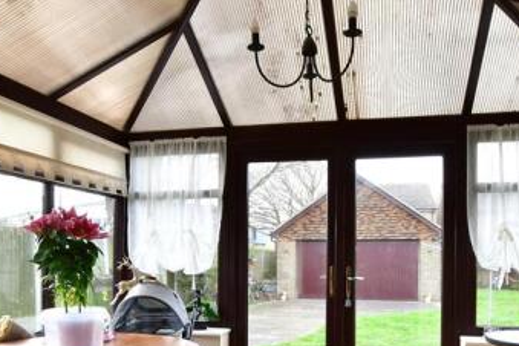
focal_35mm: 29
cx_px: 283
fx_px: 418
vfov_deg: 43.5
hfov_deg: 63.5
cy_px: 260
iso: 500
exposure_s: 1/80
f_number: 8
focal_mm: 10
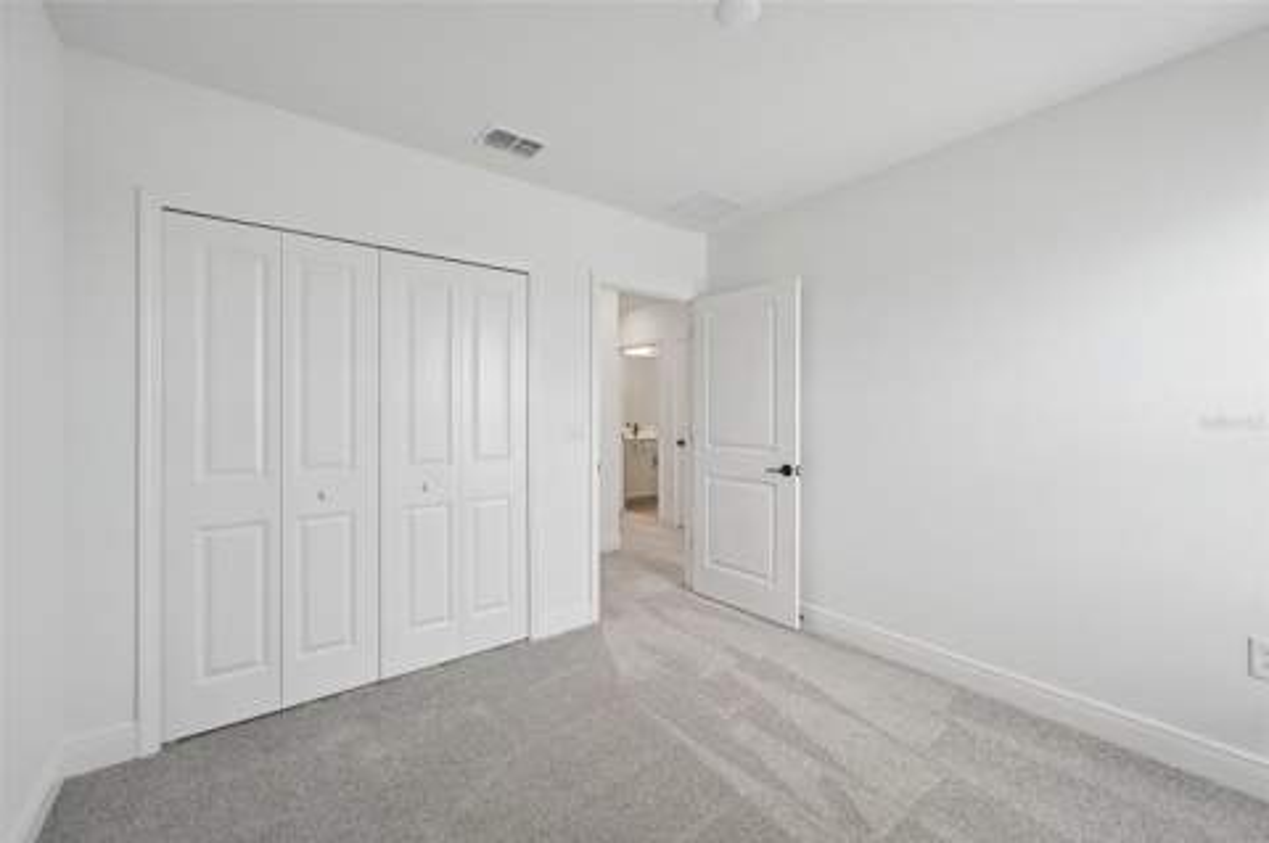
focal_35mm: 14
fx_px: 493
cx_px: 634
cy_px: 422
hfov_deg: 104.3
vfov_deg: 81.1
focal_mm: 14
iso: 400
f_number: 8
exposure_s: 1/50
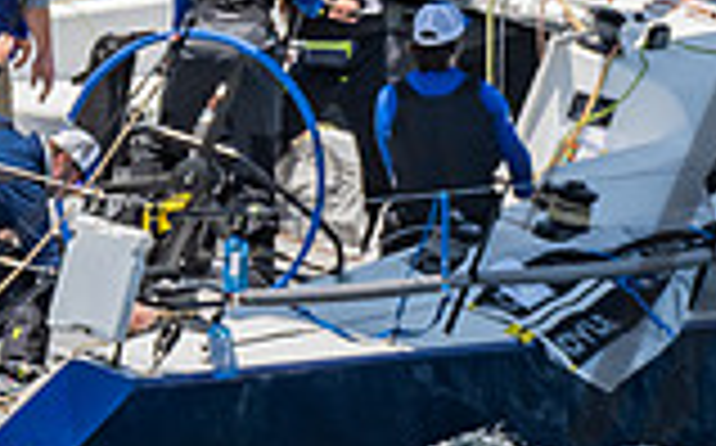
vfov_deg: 0.7
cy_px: -557
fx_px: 35944
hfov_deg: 1.1
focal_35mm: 1844
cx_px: 885
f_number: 6.3
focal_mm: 300
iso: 400
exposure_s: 1/1000
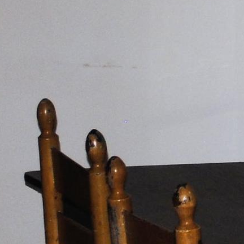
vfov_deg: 5.5
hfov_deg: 5.4
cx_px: 480
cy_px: 71
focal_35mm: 319
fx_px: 2544
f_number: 5
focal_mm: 36
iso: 200
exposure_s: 1/60
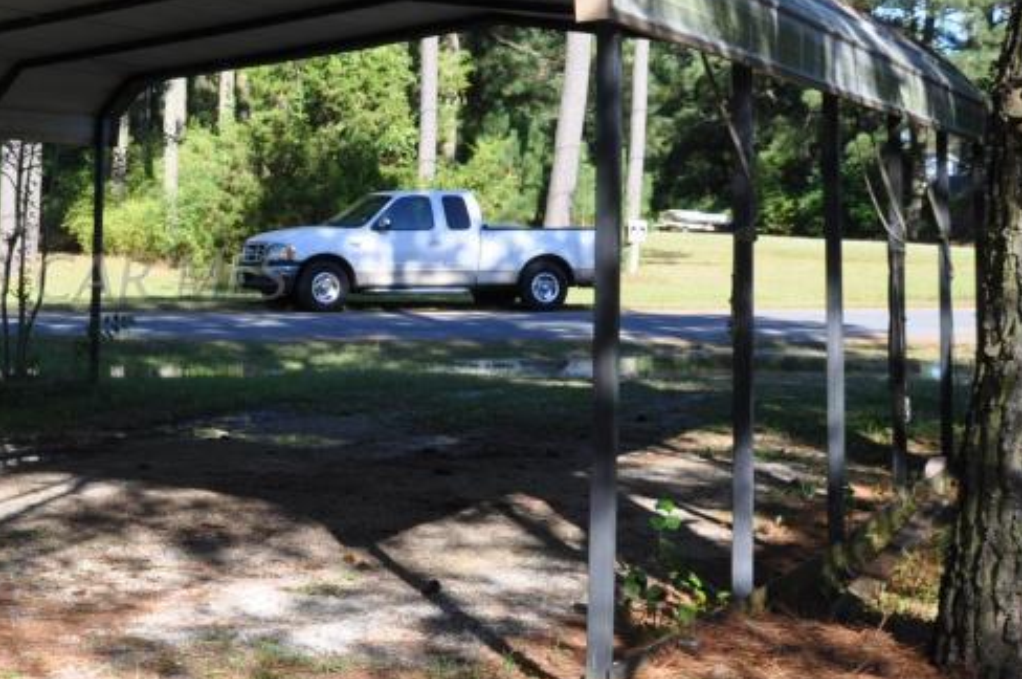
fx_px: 1814
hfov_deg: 29.7
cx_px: 48
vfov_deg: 21.2
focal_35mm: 64
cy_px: 277
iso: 200
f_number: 10
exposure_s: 1/100
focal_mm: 18
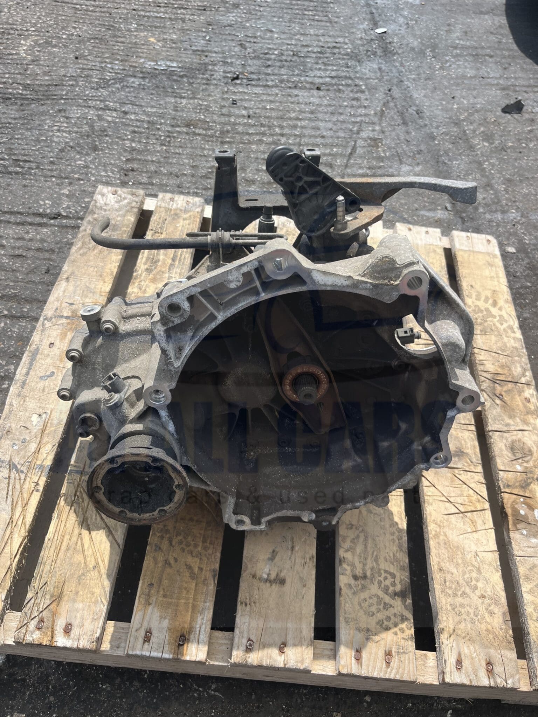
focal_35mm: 26
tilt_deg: -51.8
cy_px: 358
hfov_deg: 53.1
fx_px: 539
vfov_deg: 67.3
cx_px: 269
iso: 50
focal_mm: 5.1
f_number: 1.6
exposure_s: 1/2179
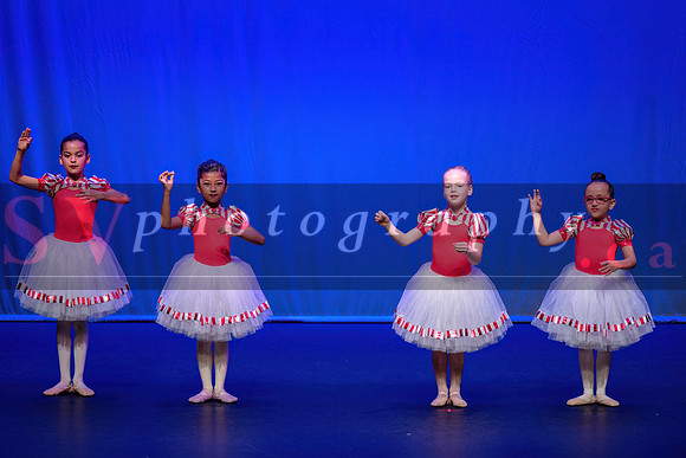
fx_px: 3619
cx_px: 324
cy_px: 216
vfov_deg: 7.2
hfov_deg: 10.8
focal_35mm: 190
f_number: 2.8
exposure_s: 1/500
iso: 1250
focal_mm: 180
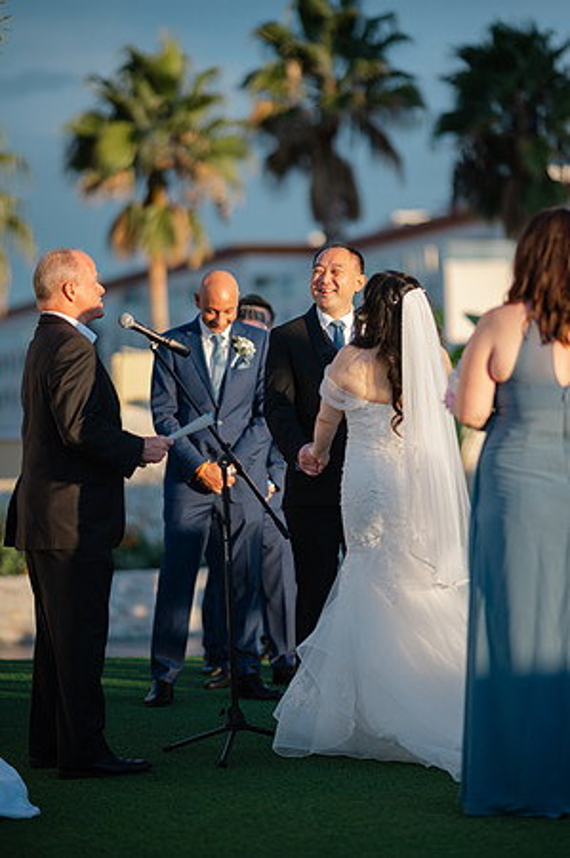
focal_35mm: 105
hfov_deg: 13.0
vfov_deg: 19.5
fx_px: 2499
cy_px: 429
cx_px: 285
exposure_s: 1/5000
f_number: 1.4
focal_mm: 105
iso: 100
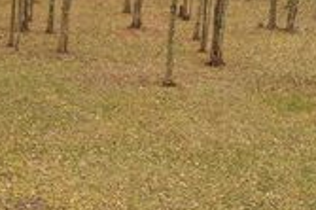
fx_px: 737
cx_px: -53
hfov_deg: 22.5
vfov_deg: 16.2
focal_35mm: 84
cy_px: 56
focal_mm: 10.26
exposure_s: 1/120
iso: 100
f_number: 4
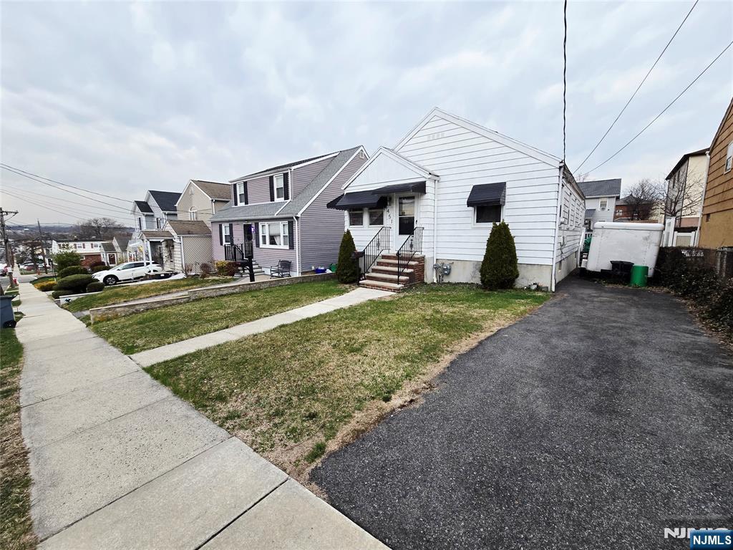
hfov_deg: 106.2
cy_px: 275
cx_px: 366
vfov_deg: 89.9
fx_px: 275
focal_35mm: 13
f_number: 2.2
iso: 80
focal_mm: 2.2
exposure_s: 1/120
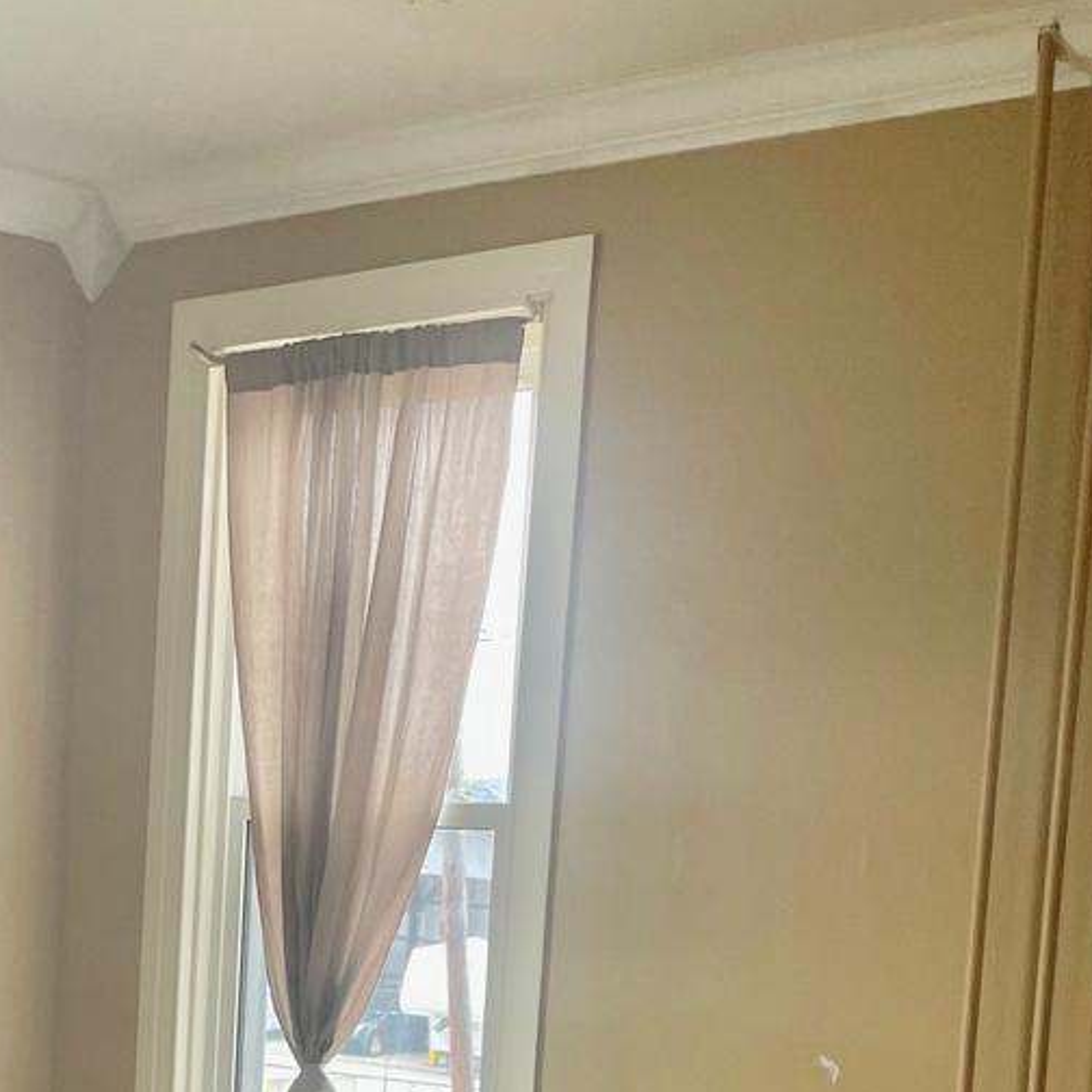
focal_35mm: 70
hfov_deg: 23.8
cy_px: 1068
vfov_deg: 23.7
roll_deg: -3.3
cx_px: 48
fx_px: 2498
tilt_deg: -4.1
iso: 80
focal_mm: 4.2
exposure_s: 1/60
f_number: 1.6
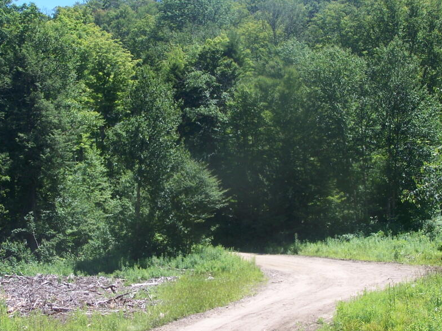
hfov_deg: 26.7
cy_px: 167
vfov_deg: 20.2
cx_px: 221
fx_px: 932
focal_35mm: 73
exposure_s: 1/500
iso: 80
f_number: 3.1
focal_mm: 9.3
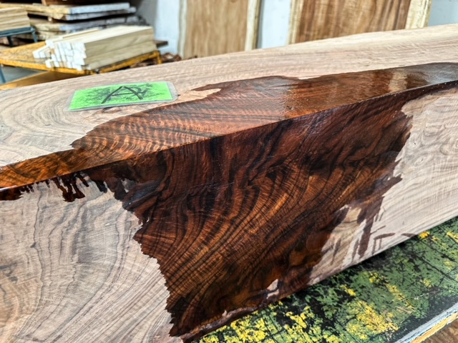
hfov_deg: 71.6
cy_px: 172
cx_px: 229
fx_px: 318
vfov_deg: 56.8
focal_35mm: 24
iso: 200
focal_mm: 6.86
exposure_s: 1/60
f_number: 1.8
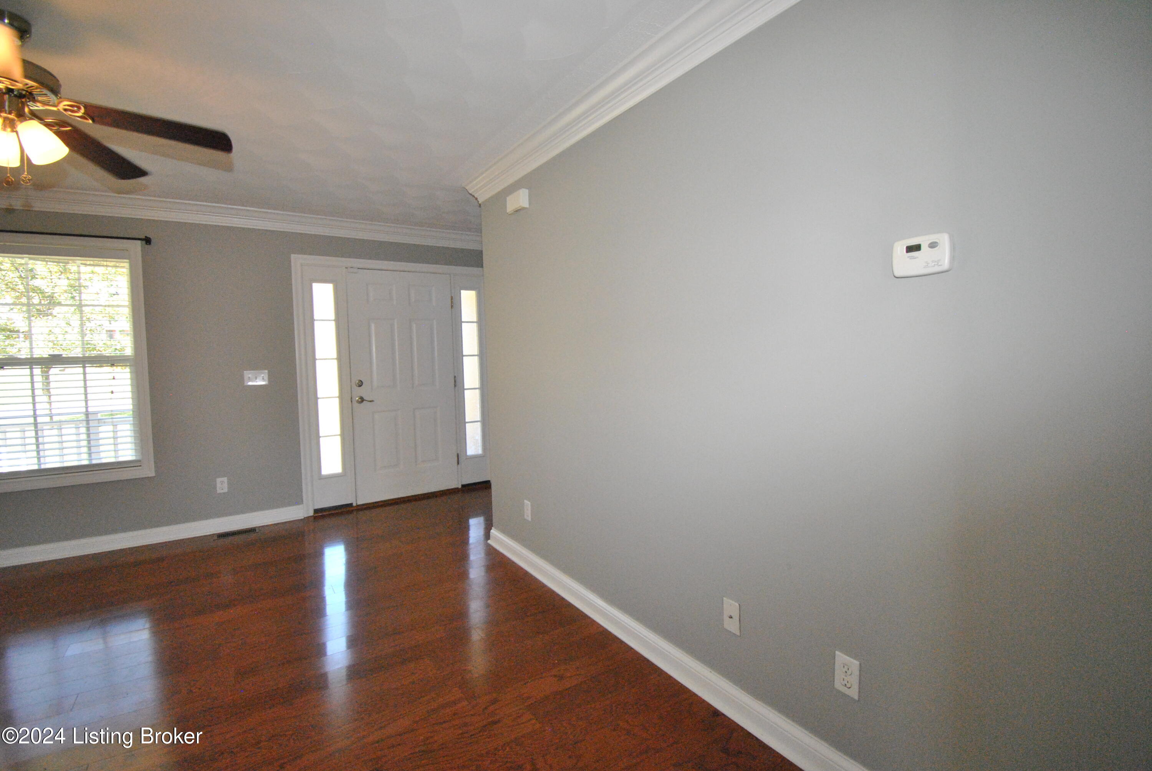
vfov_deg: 77.5
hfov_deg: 100.3
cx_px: 576
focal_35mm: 15
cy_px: 386
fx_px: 481
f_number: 4.5
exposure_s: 1/200
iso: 1400
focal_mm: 10
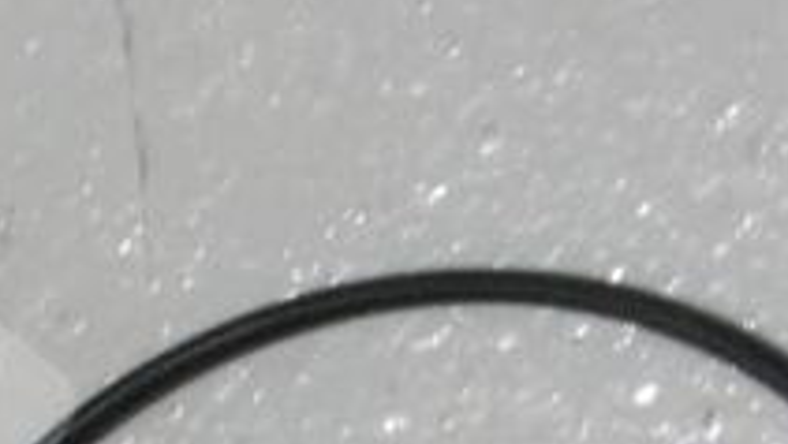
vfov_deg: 3.0
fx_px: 8321
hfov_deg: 5.4
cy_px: 1011
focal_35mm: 398
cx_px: -568
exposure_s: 1/30
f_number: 5.9
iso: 320
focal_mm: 13.9
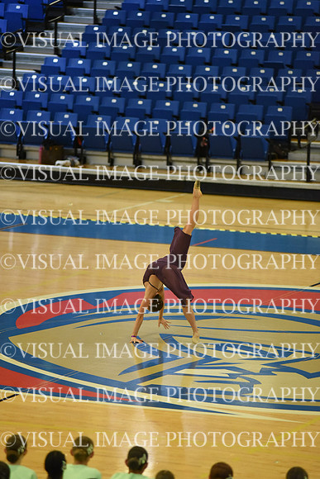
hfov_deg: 6.9
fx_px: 2665
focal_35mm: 200
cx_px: 160
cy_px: 240
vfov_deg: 10.3
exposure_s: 1/1000
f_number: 2.8
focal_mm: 200
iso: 8000
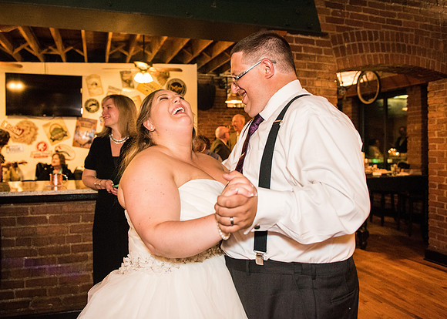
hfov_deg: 63.3
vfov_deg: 47.4
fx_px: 362
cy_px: 138
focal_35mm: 29
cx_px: 211
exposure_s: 1/100
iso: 4000
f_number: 2.8
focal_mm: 24
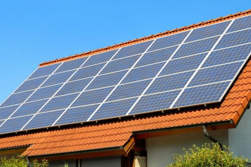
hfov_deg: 24.5
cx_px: 124
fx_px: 579
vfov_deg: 16.4
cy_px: 94
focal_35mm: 83
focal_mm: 38
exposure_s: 1/320
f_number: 8
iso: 200
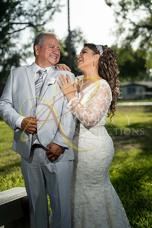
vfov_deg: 30.5
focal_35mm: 66
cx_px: 76
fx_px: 418
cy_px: 114
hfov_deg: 20.6
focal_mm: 66
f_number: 2.5
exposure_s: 1/3200
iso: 160
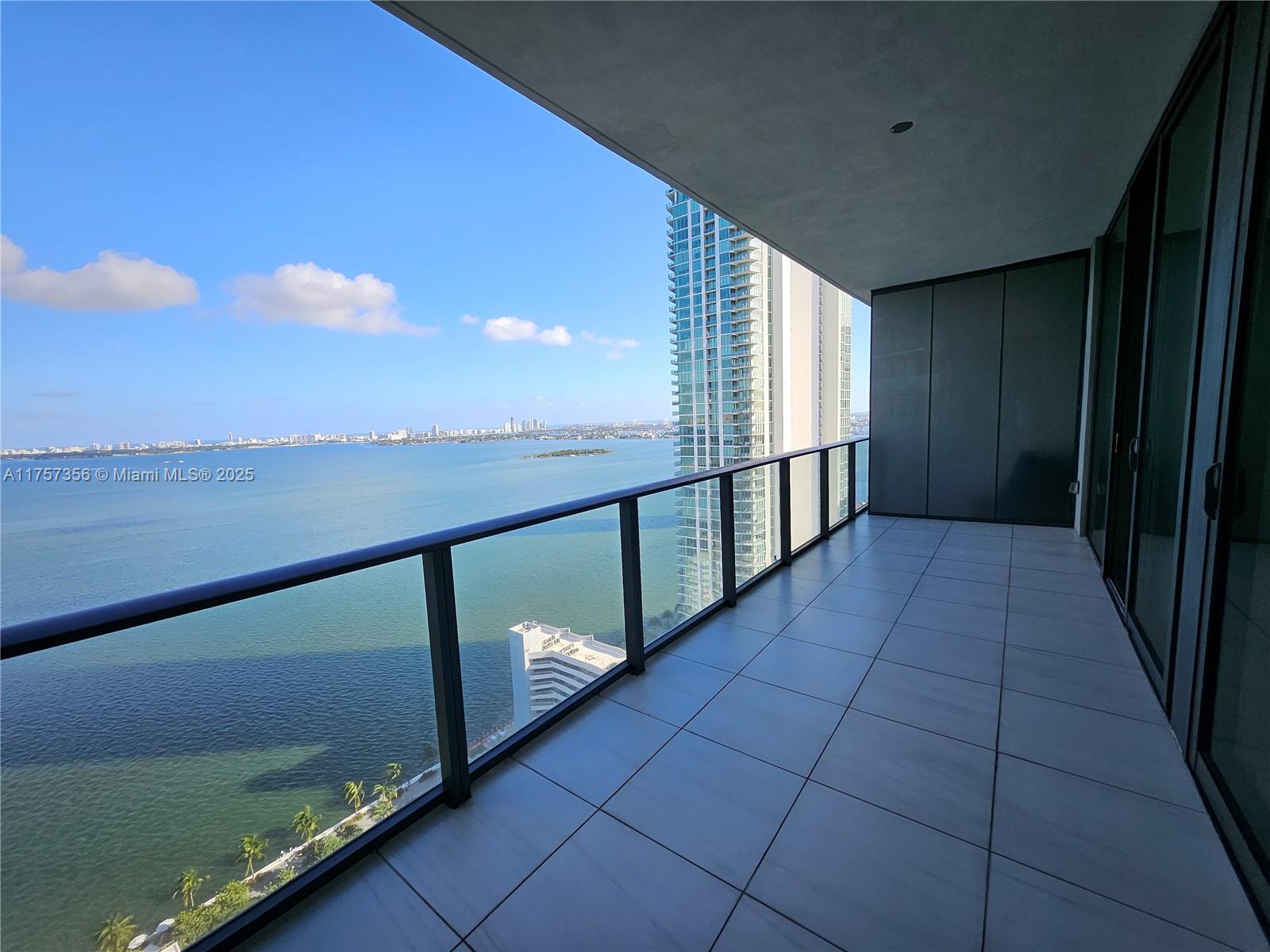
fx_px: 477
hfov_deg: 106.2
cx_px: 635
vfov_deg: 89.9
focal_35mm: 13
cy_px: 476
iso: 32
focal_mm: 1.74
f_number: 2.2
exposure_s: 1/631
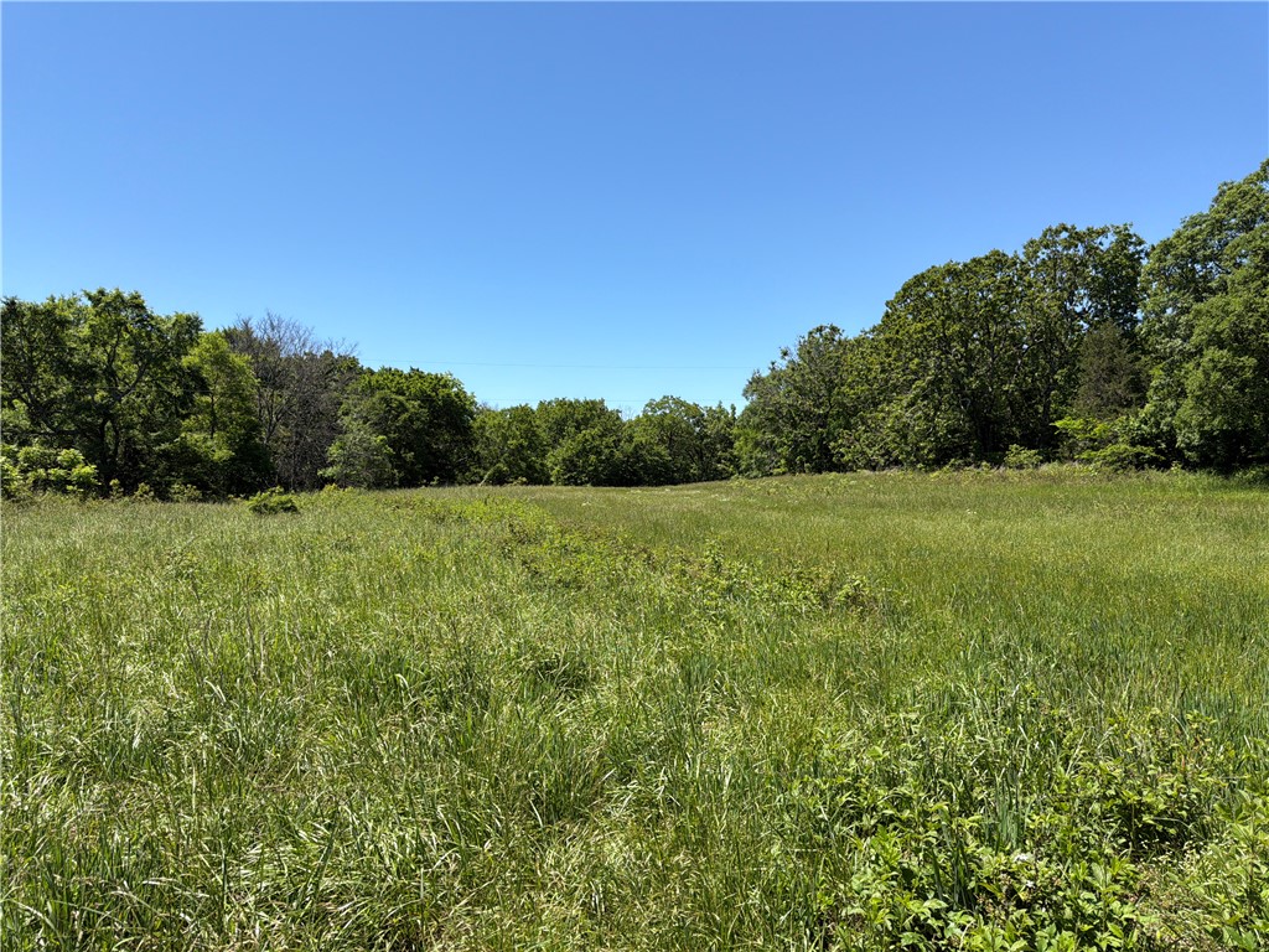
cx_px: 634
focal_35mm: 24
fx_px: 880
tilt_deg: +0.5
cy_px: 476
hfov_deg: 71.6
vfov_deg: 56.8
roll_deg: -1.4
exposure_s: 1/3584
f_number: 1.78
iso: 80
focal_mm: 6.76
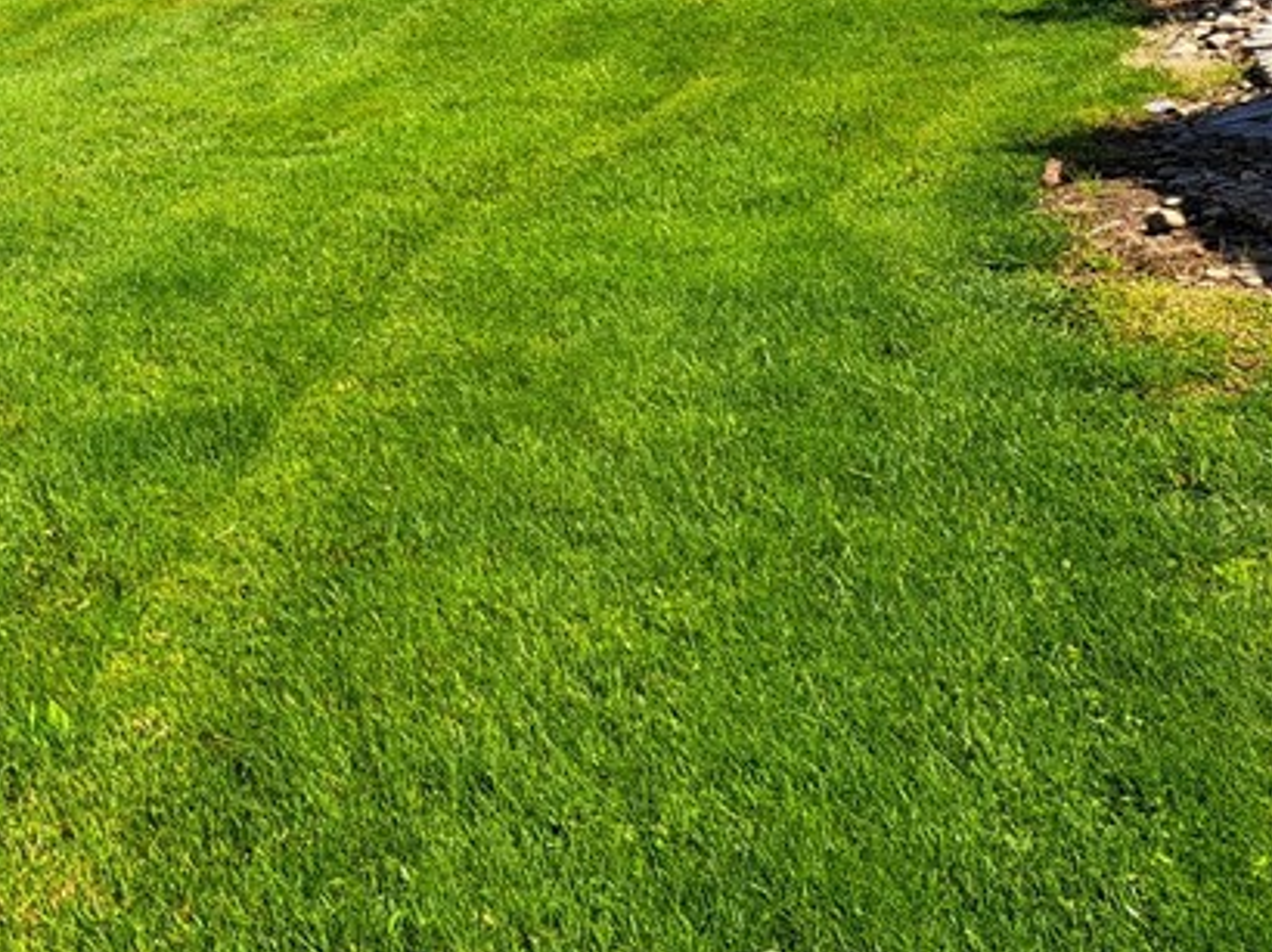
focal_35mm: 60
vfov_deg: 23.3
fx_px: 2203
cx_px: -313
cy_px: -22
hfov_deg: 27.6
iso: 50
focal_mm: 5.23
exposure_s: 1/1088
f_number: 1.8
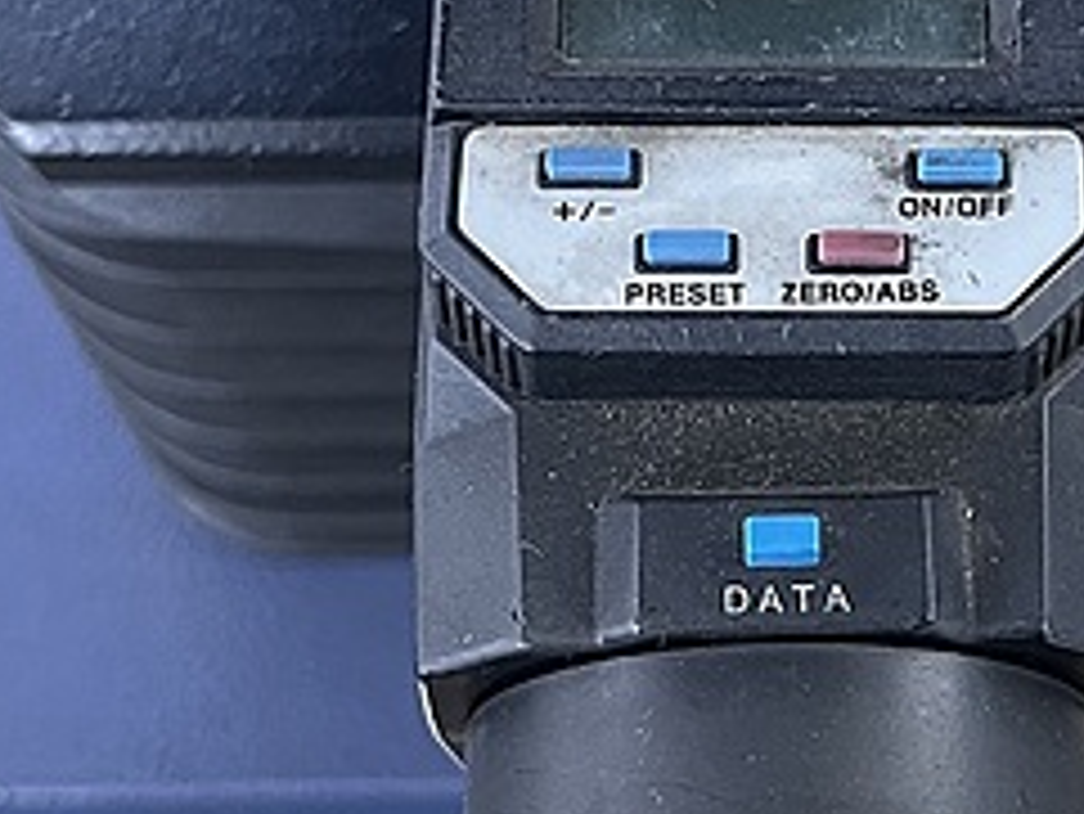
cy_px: 337
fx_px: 2162
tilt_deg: -66.7
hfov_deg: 27.8
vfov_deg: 21.3
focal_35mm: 69
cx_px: 801
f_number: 1.6
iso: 200
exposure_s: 1/50
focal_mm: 5.1
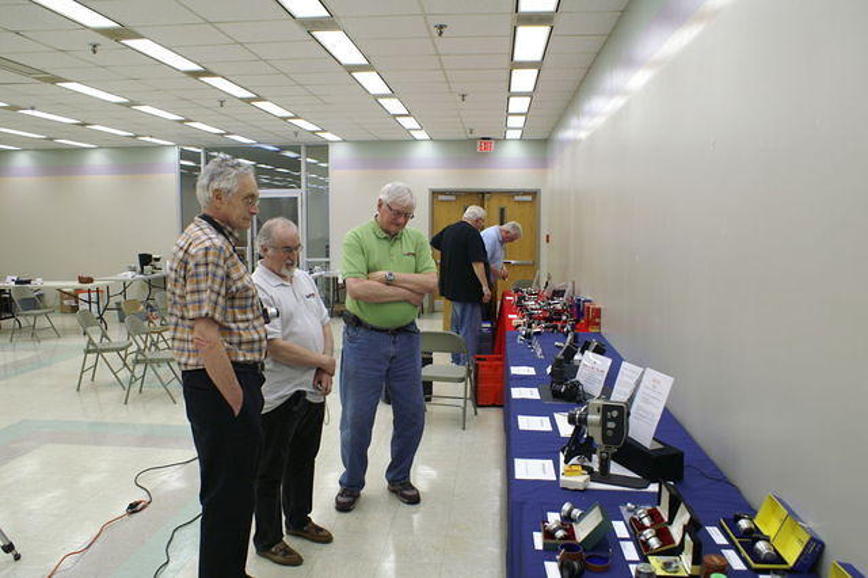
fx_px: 723
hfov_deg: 62.0
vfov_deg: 43.6
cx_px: 434
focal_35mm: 30
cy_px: 289
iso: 400
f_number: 5
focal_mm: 20
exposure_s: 1/40
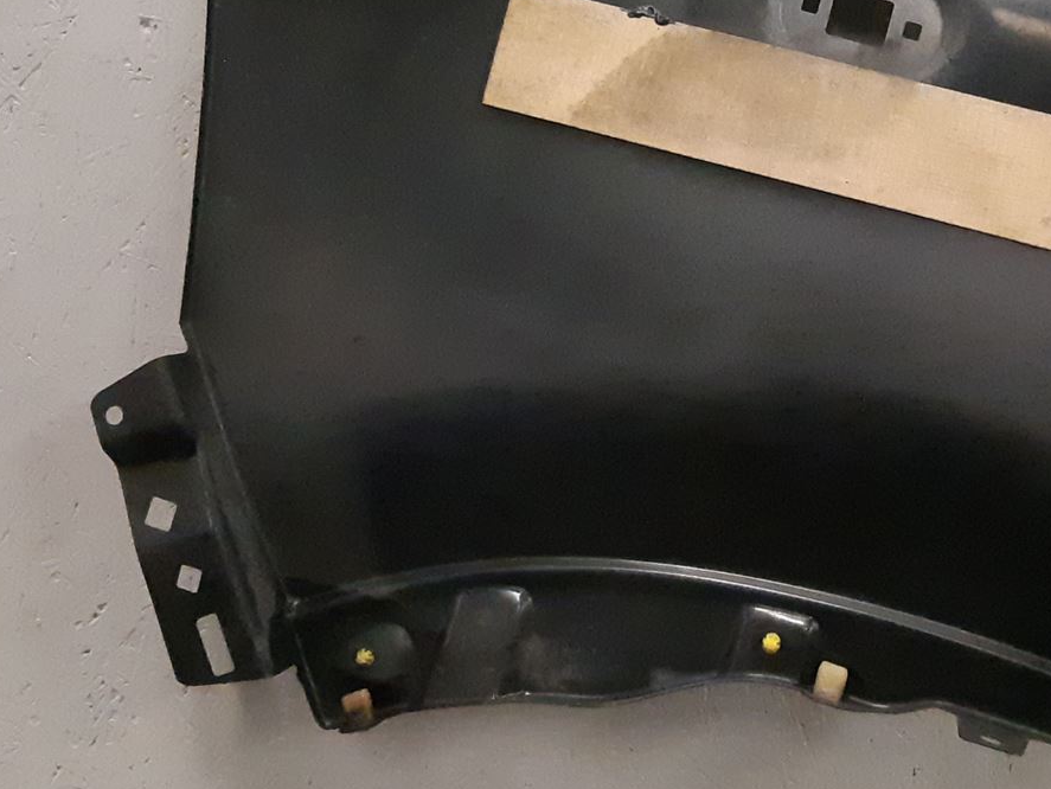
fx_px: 1822
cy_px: 63
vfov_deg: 23.7
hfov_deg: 31.7
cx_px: 762
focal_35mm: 60
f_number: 1.7
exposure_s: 1/220
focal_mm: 3.93
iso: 800
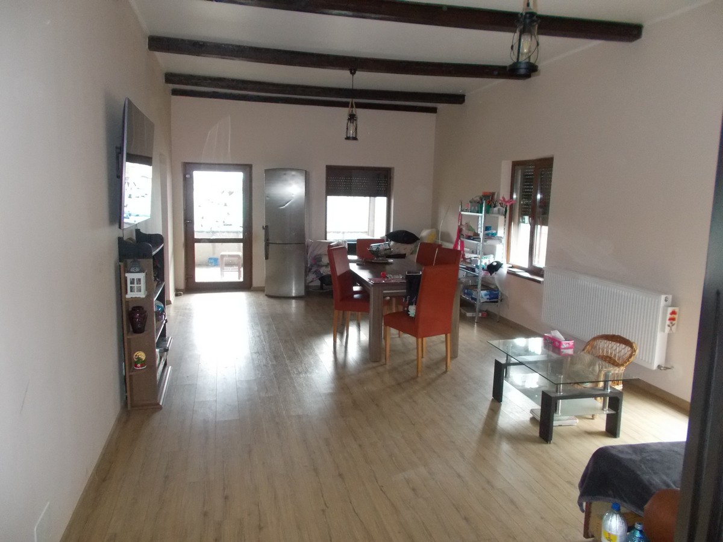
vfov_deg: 53.1
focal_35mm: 26
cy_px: 271
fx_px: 543
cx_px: 362
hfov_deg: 67.3
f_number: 3.2
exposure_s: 1/25
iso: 320
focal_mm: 4.6
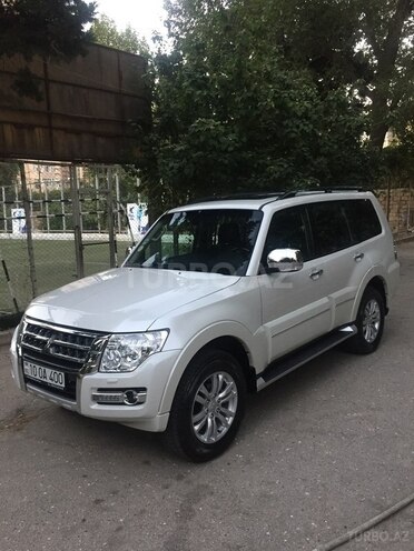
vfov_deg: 61.7
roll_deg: +2.1
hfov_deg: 48.2
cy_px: 276
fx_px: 462
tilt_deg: -7.9
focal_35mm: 29
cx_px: 207
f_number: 2.2
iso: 200
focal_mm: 4.15
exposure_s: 1/33
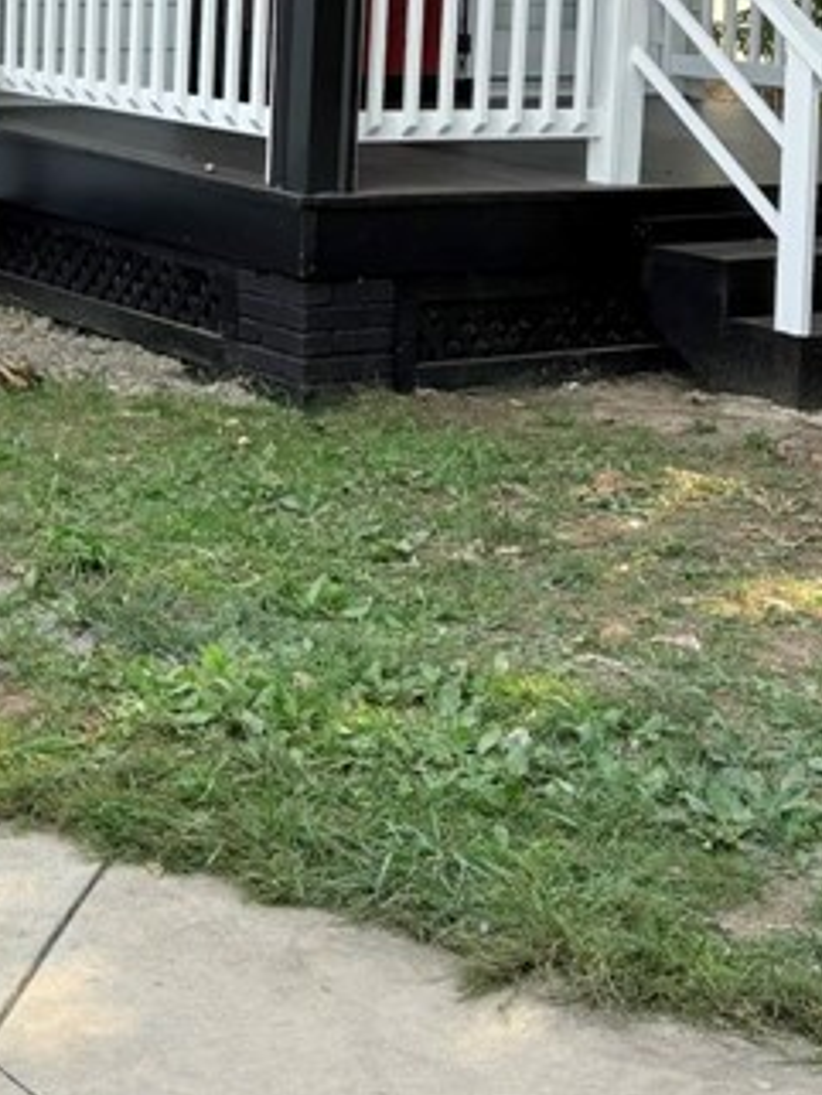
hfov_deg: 16.9
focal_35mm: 83
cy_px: -20
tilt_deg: -2.0
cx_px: -188
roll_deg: -0.7
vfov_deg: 22.6
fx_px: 2626
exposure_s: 1/773
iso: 50
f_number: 1.6
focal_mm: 5.96
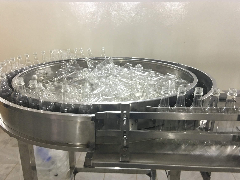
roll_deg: -0.4
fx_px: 208
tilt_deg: -17.6
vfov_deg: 46.8
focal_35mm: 30
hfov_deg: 60.0
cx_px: 124
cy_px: 90
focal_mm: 4.15
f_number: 2.2
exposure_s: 1/10
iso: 100
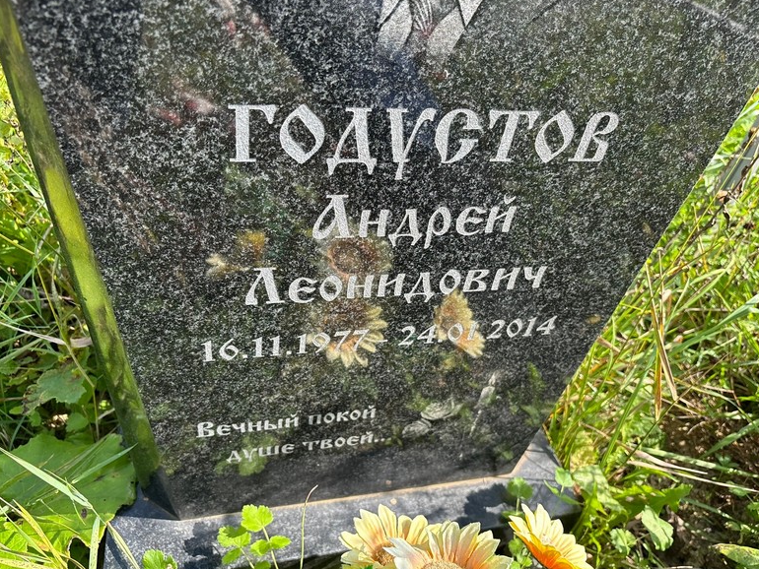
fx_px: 592
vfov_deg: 51.4
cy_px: 288
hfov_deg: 65.3
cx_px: 375
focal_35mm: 27
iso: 50
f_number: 1.6
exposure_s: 1/505
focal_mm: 5.96
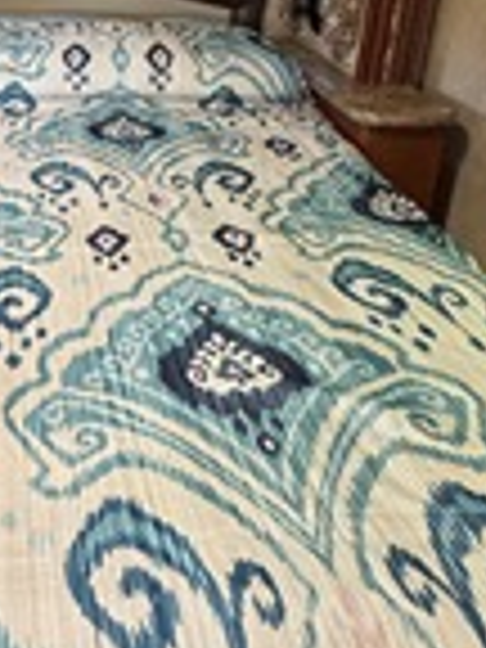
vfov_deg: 46.1
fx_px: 730
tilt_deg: -22.4
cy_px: 158
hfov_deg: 35.6
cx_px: 94
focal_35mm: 39
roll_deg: -2.9
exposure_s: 1/60
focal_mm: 2.22
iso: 400
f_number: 2.2
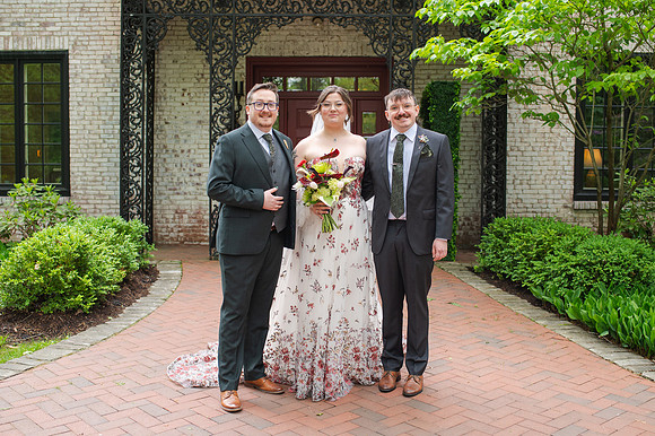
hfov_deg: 47.2
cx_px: 339
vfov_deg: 32.4
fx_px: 750
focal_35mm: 41
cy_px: 216
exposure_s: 1/320
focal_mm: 35
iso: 180
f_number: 3.2
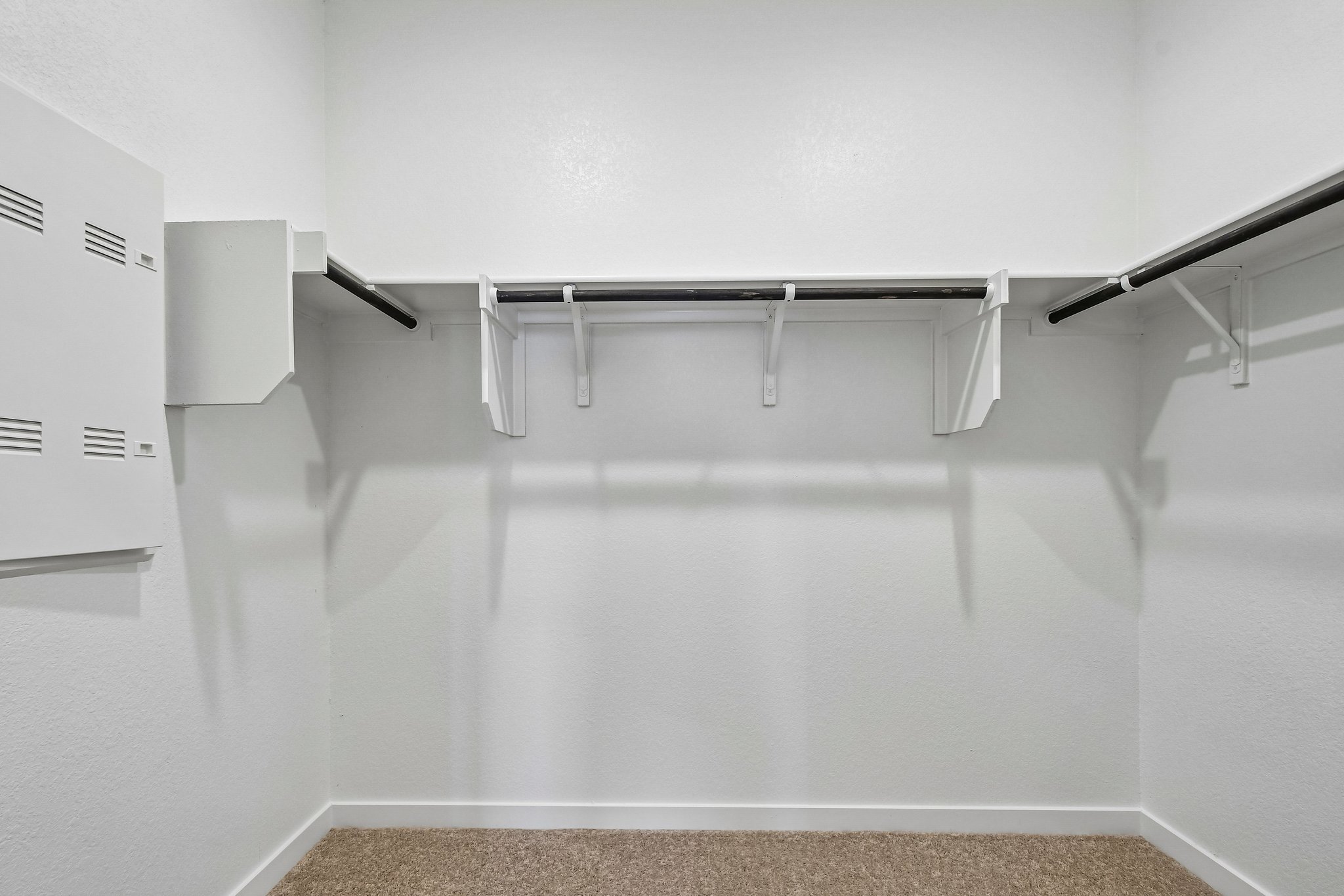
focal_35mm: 15
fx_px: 560
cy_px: 448
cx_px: 672
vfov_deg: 77.3
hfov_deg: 100.4
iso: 400
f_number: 8
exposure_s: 1/25
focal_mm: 10
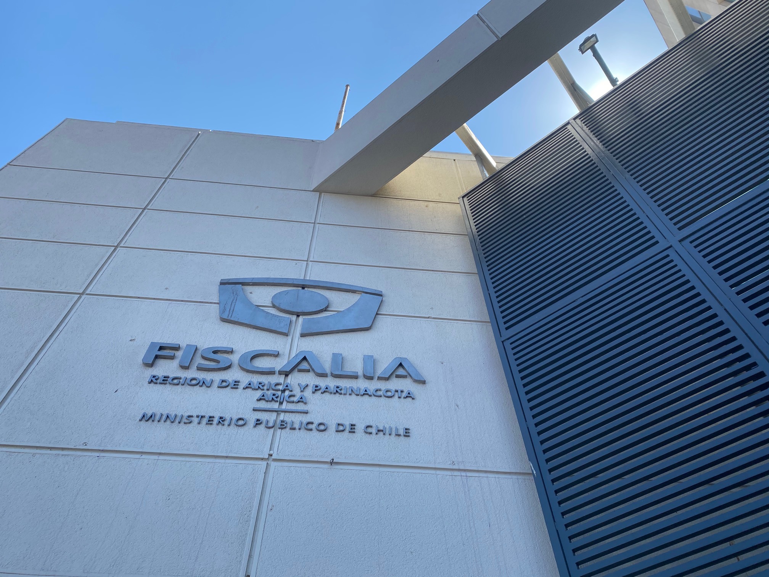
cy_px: 288
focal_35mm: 26
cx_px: 384
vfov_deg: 53.1
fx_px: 578
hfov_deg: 67.3
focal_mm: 4.25
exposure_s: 1/1898
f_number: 1.8
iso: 32
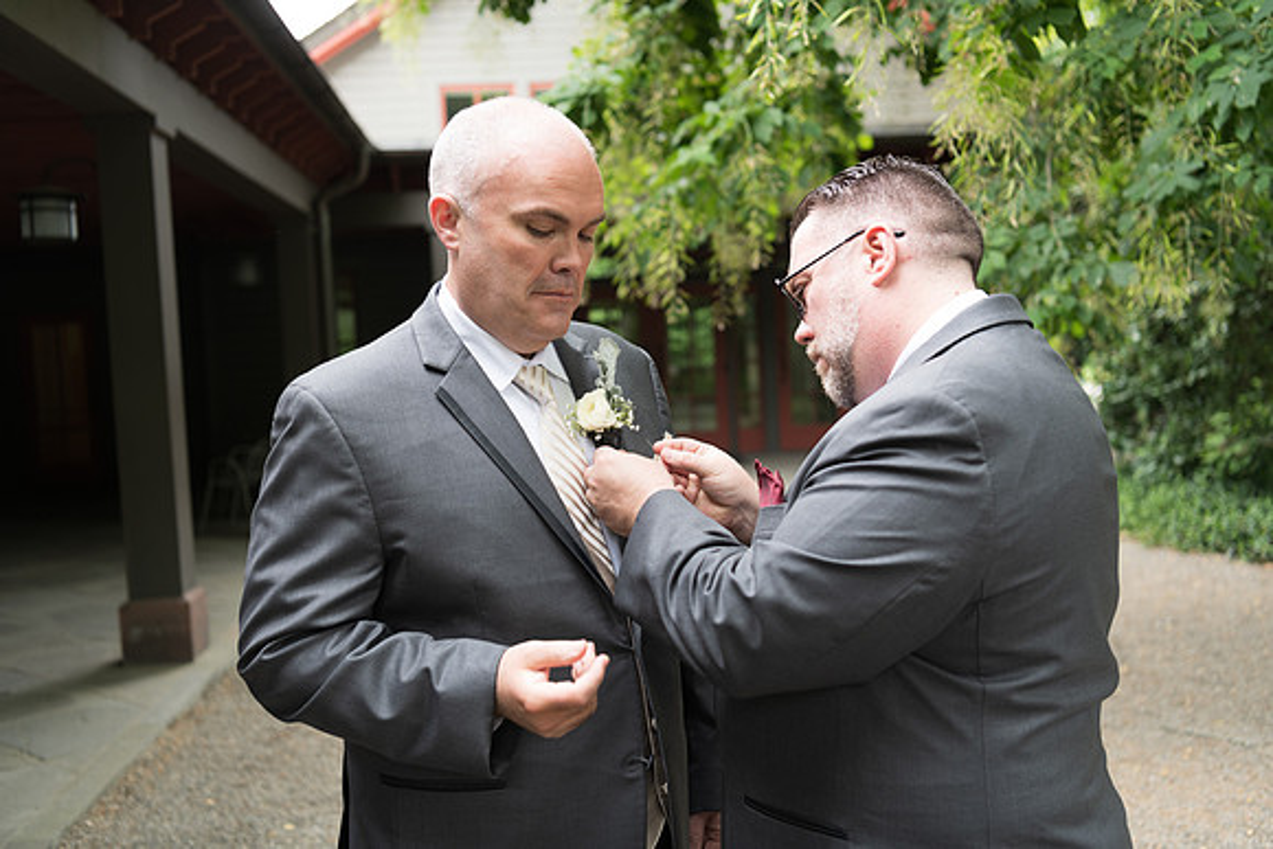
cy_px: 424
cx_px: 636
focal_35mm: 38
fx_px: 1344
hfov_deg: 50.7
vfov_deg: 35.1
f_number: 2.8
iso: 200
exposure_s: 1/125
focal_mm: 38
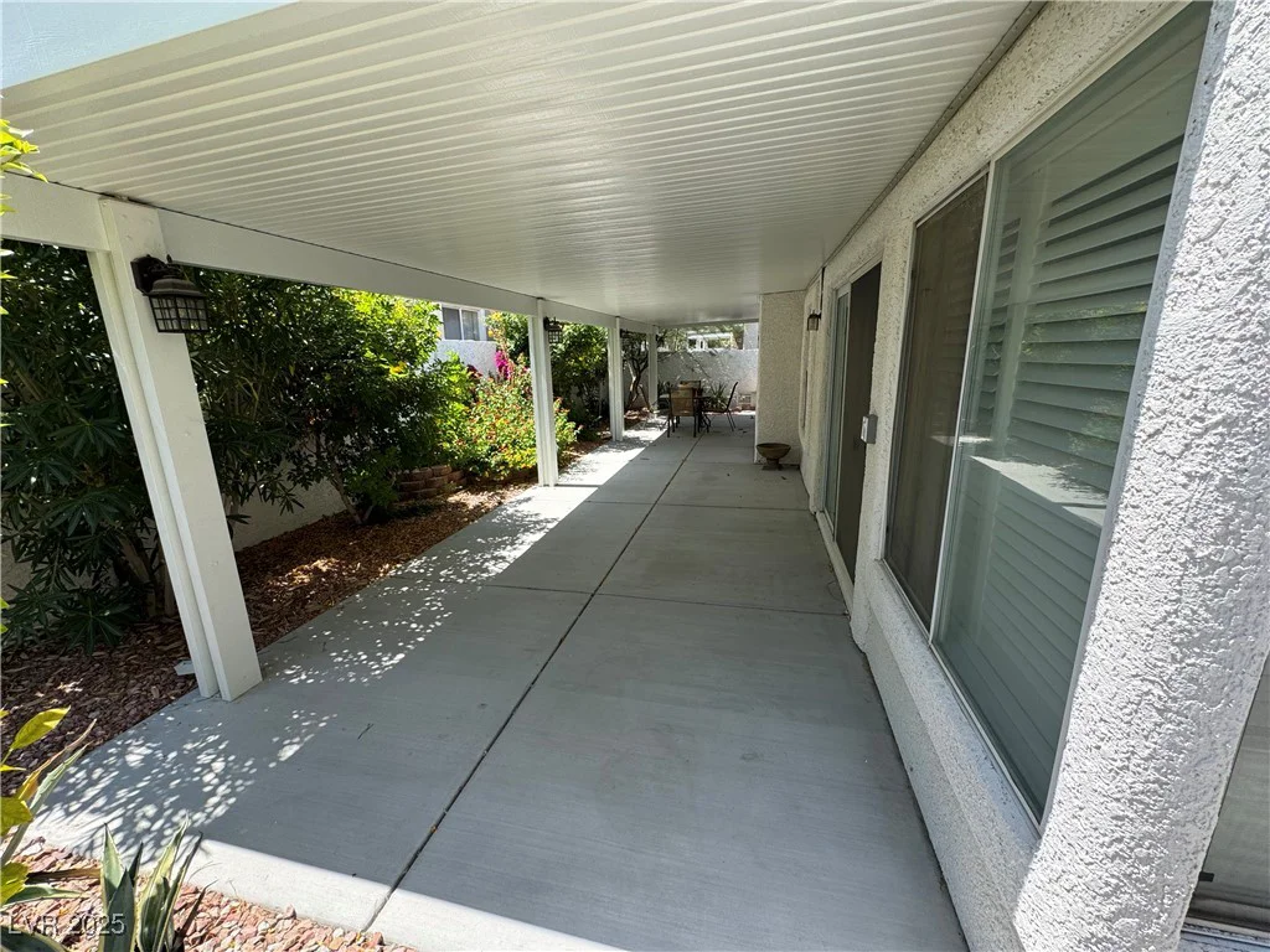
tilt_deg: -14.4
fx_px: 514
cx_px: 635
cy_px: 476
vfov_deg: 85.7
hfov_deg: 102.1
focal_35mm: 14
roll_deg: +0.7
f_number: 2.2
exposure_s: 1/440
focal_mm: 2.22
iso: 40
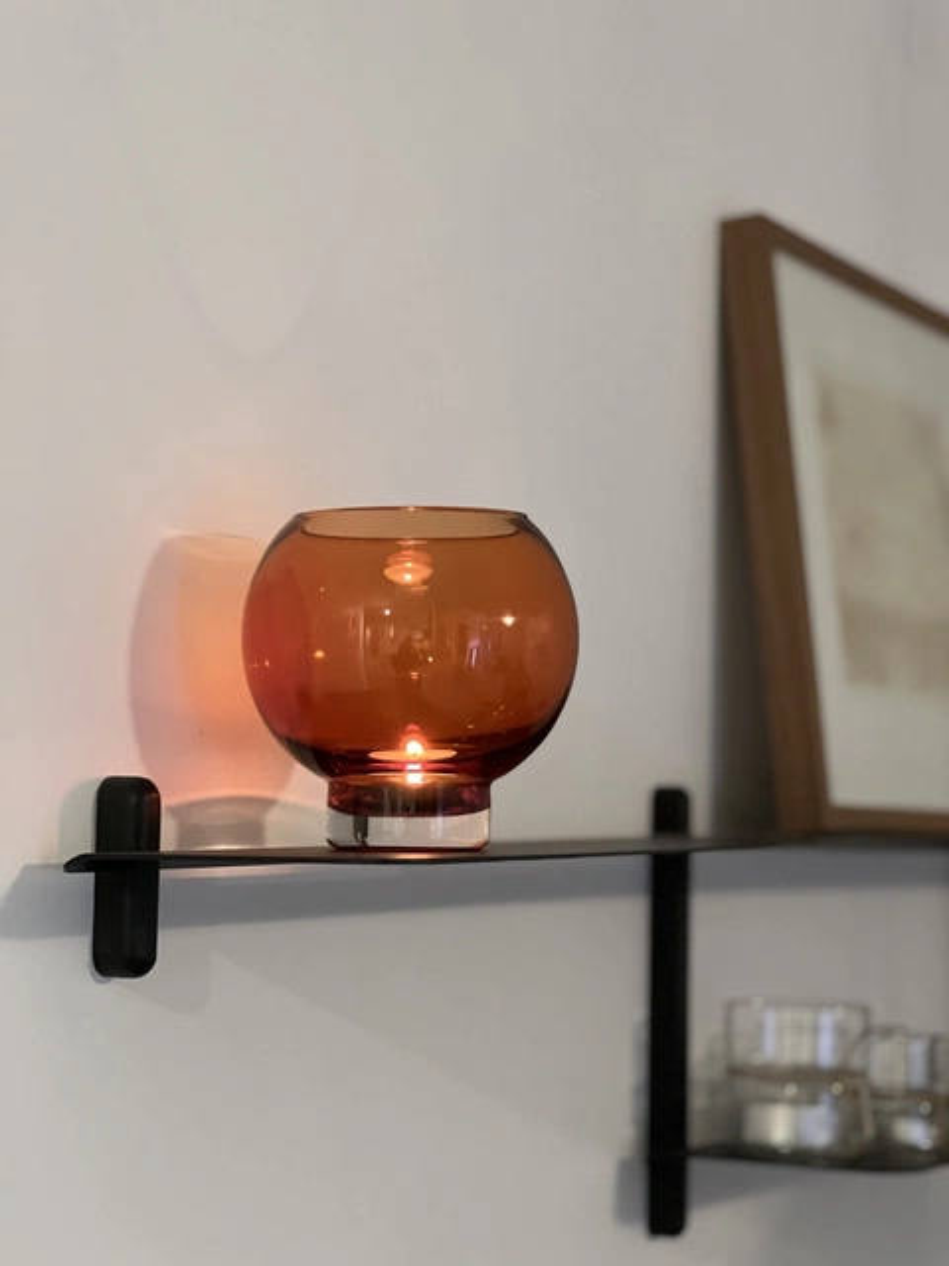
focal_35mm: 77
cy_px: 633
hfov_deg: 19.1
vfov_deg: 25.3
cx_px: 474
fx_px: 2815
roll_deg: -1.6
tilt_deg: +5.5
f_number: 2.8
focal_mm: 9
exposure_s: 1/20
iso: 400
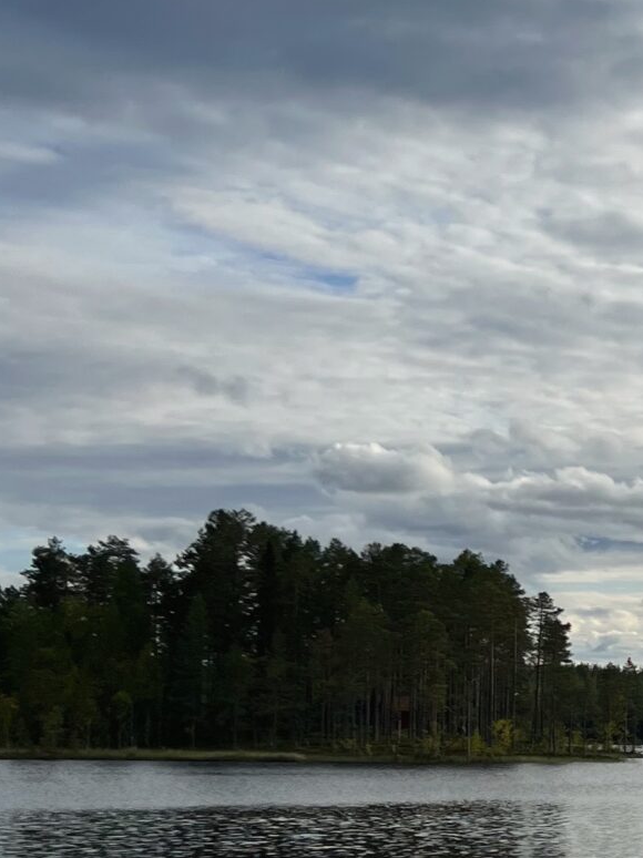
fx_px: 2131
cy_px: 667
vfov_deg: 22.5
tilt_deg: +2.5
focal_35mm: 86
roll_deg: +0.2
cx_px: 1022
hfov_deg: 15.5
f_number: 1.5
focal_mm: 5.7
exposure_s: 1/8000
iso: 50
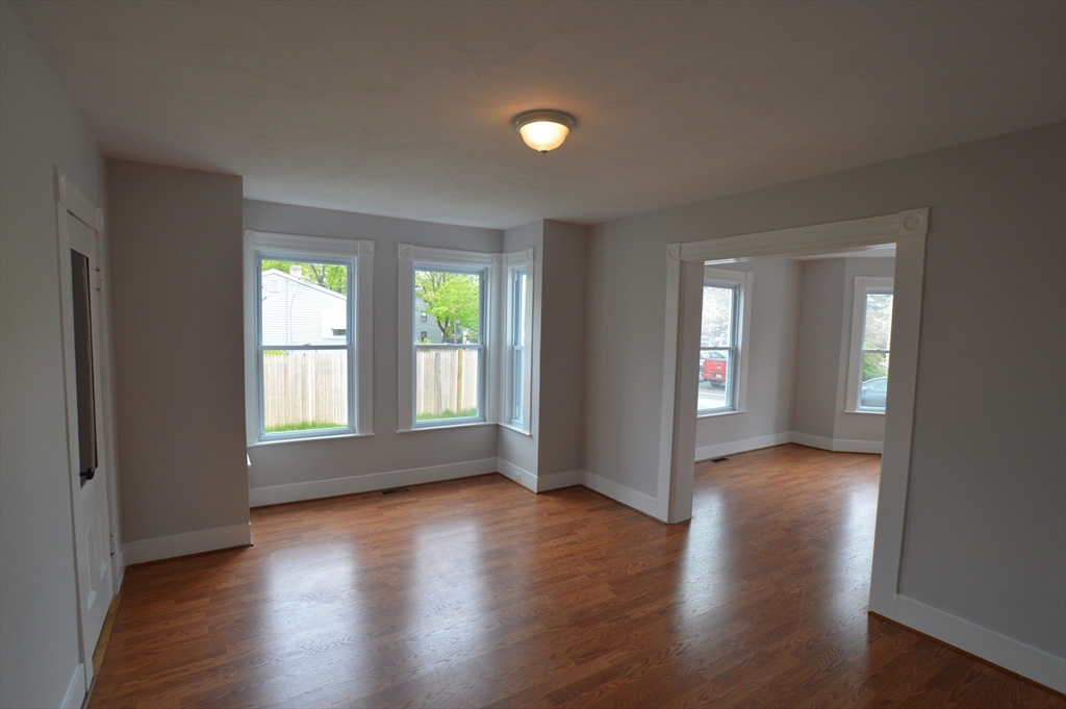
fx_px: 488
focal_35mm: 16
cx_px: 533
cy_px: 354
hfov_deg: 95.0
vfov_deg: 72.0
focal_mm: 11
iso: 400
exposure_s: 1/125
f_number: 5.6
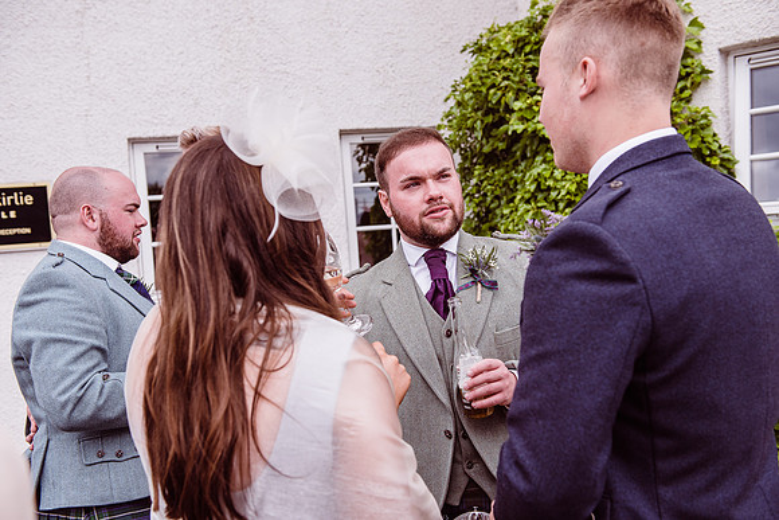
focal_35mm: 38
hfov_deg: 50.7
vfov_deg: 35.1
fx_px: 822
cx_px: 390
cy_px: 260
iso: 250
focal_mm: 38
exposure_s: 1/800
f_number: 4.5
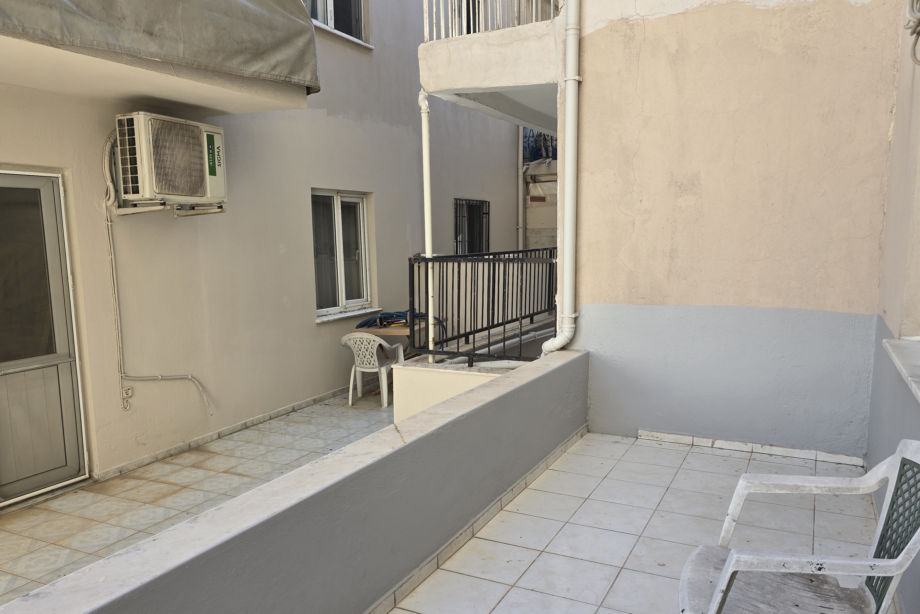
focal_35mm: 28
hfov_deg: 65.4
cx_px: 434
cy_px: 351
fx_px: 715
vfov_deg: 46.3
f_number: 1.7
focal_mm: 6.3
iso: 12
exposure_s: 1/169
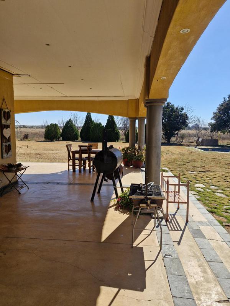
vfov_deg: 73.9
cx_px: 115
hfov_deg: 58.9
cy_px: 153
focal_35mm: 23
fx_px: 204
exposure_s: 1/1544
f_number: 1.8
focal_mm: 5.54
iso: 50
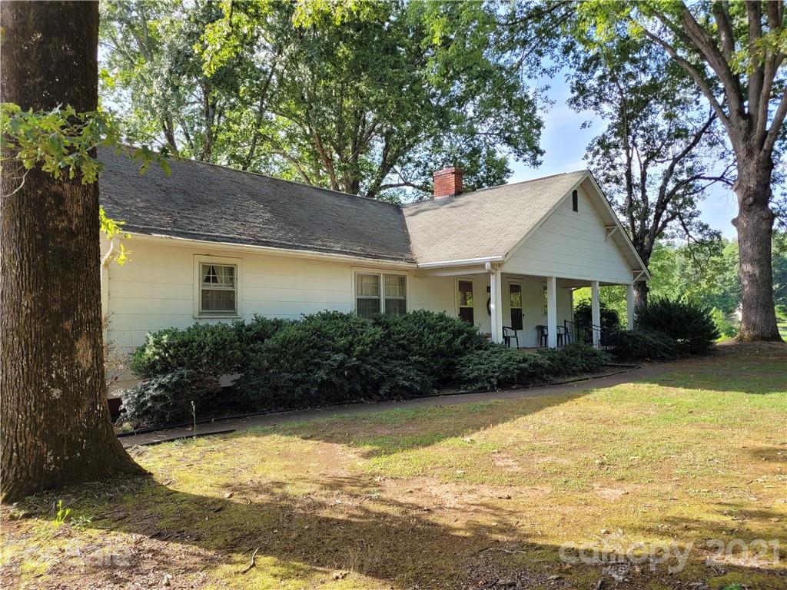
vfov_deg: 53.1
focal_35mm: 26
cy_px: 295
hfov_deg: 67.3
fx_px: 591
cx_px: 394
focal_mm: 5.4
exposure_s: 1/344
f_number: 1.8
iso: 40
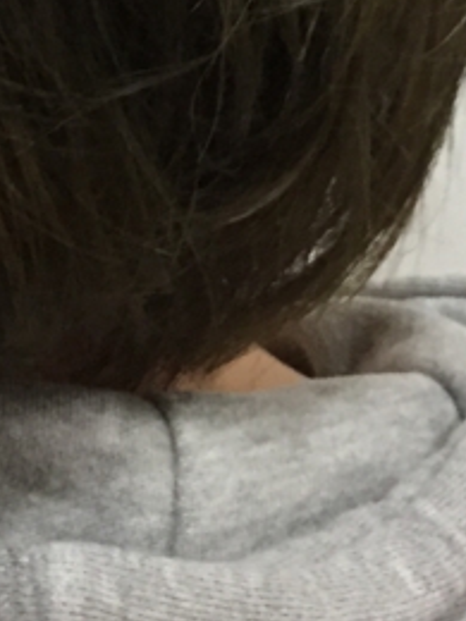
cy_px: -225
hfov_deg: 12.8
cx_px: -10
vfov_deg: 16.2
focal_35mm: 114
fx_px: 2046
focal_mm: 4.15
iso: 200
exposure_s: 1/30
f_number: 2.2
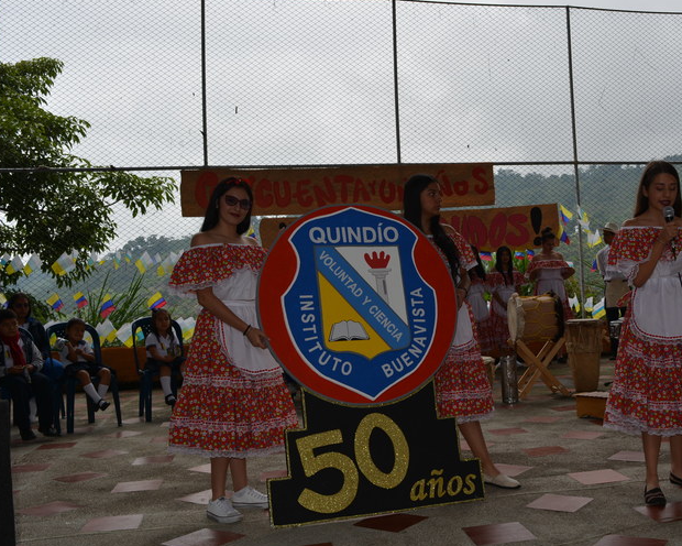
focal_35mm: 40
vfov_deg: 37.3
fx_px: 807
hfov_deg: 45.4
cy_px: 265
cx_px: 428
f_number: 7.1
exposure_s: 1/200
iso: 100
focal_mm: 22
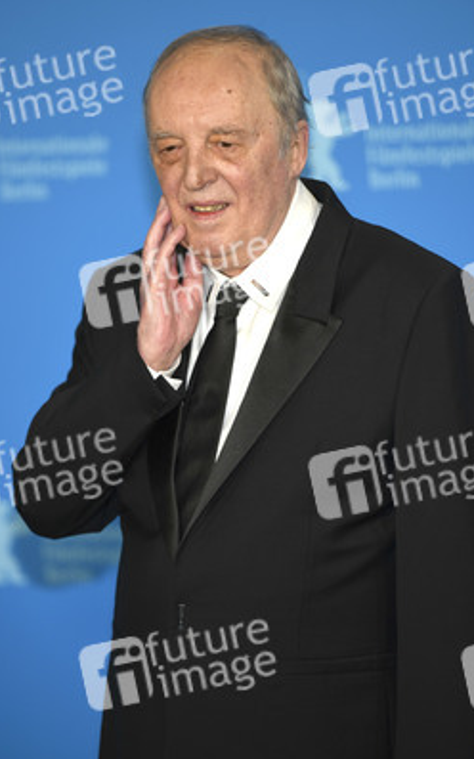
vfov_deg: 10.2
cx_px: 233
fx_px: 4239
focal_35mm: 205
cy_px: 379
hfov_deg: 6.4
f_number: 3.5
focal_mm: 200
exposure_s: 1/400
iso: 640
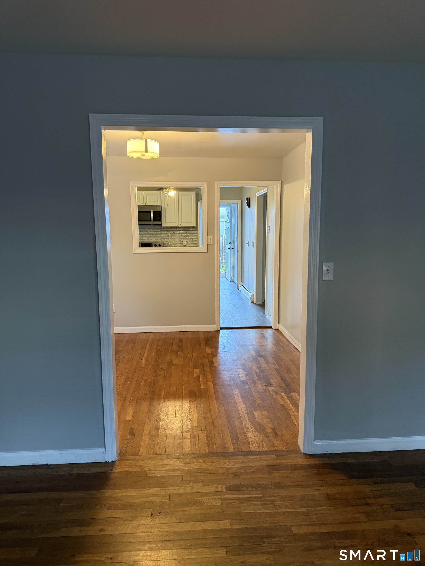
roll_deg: -0.8
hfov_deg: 56.8
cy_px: 283
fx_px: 393
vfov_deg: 71.6
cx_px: 212
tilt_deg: -7.5
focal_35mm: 24
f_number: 1.78
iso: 400
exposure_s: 1/60
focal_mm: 6.76
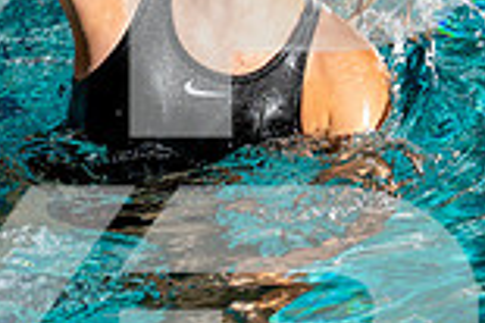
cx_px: 69
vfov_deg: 5.2
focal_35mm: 262
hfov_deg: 7.8
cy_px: -27
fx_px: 3526
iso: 100
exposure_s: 1/250
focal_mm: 70
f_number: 4
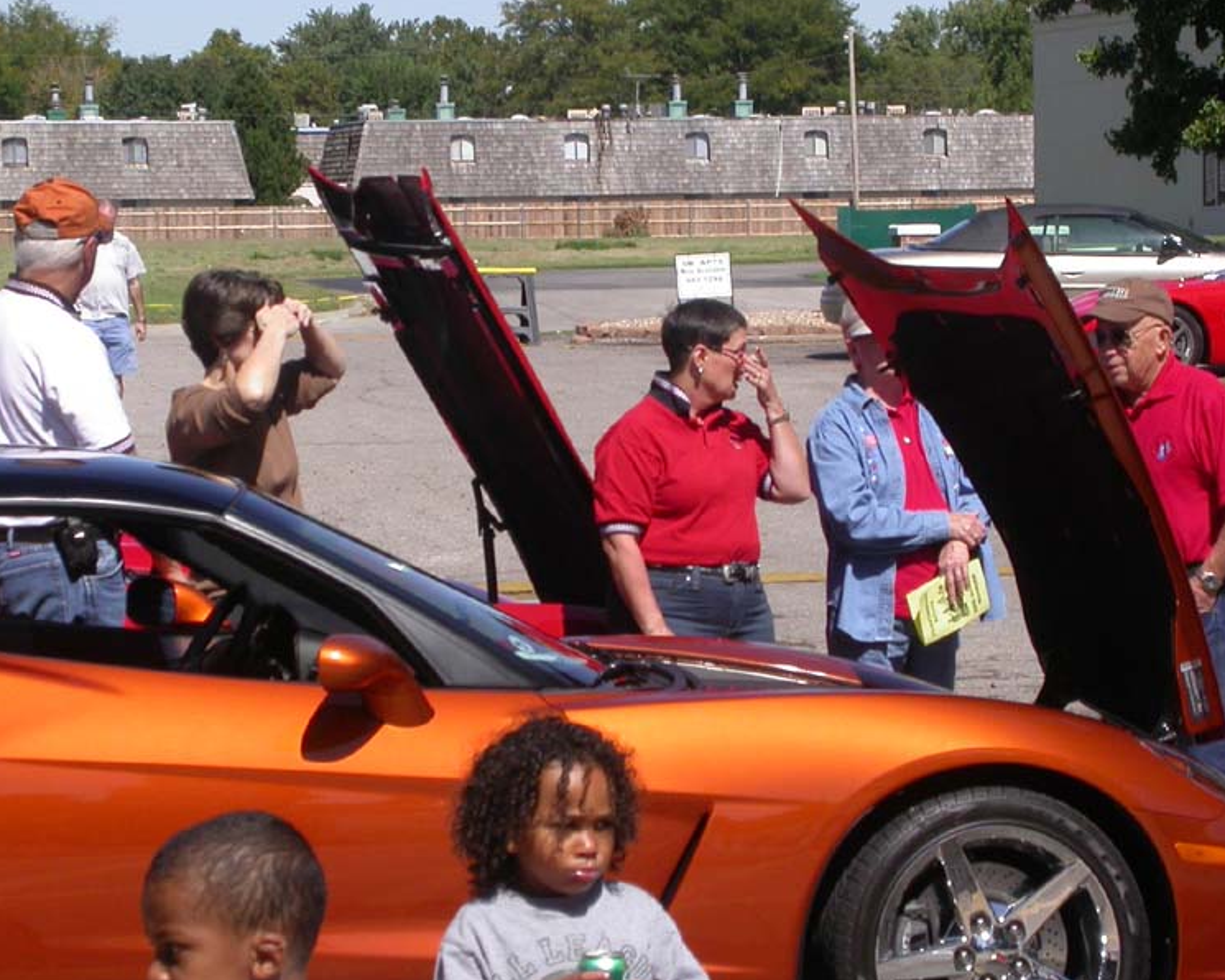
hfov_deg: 11.4
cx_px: 572
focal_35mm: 169
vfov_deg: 9.1
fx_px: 6127
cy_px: 462
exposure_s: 1/362
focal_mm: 26.2
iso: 100
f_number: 7.2
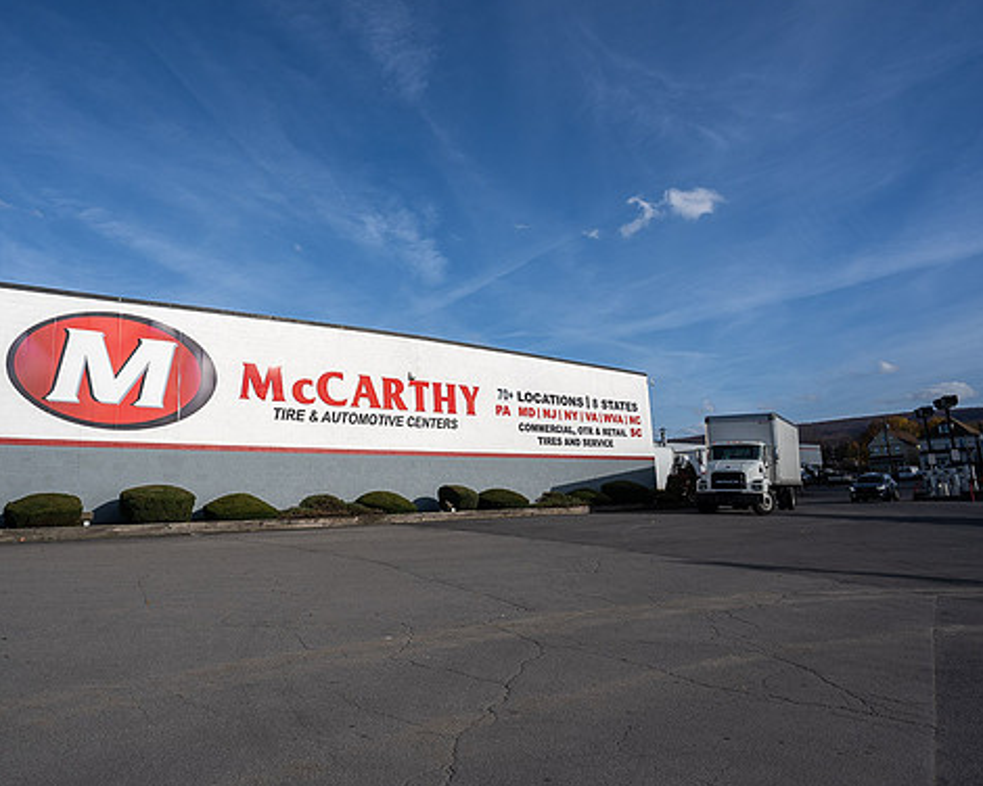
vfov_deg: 63.1
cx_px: 402
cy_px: 394
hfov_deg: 74.4
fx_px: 640
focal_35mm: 22
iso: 125
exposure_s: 1/1000
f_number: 7.1
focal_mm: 19
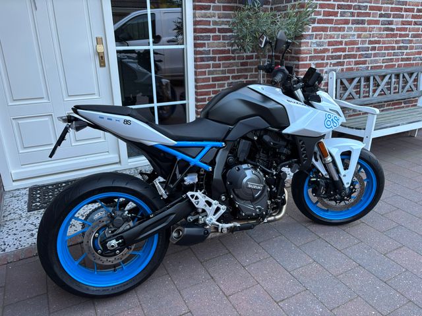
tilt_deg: -20.3
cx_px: 211
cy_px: 158
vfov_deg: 53.1
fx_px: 317
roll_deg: -0.3
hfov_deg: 67.3
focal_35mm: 26
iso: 125
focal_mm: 5.96
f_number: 1.6
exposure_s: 1/96
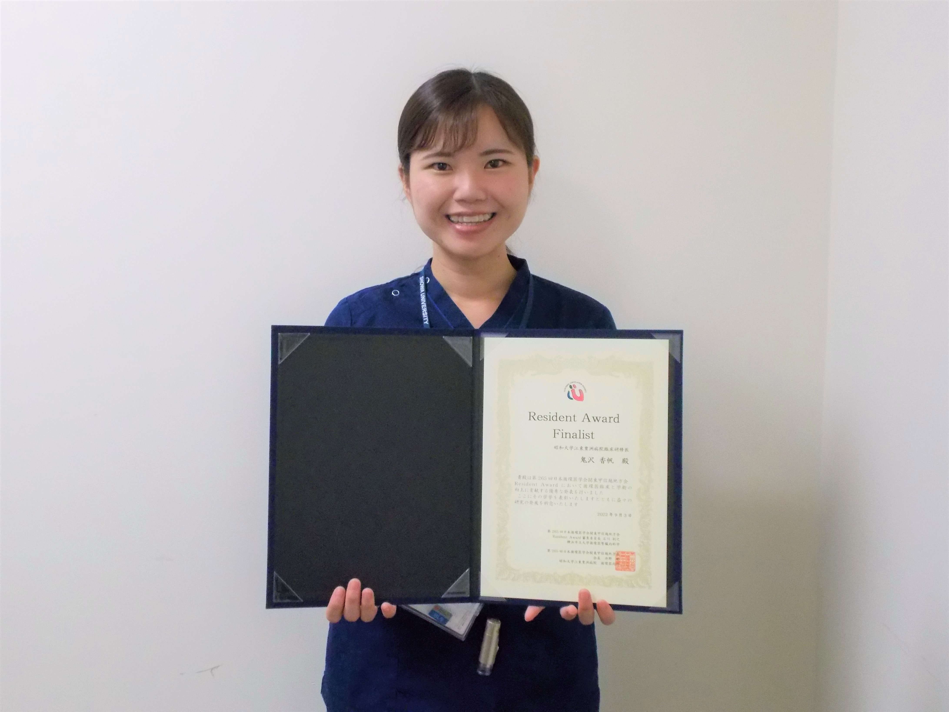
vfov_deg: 36.8
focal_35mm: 39
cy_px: 356
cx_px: 474
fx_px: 1069
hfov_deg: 47.9
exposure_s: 1/125
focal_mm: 6.9
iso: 450
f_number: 3.9
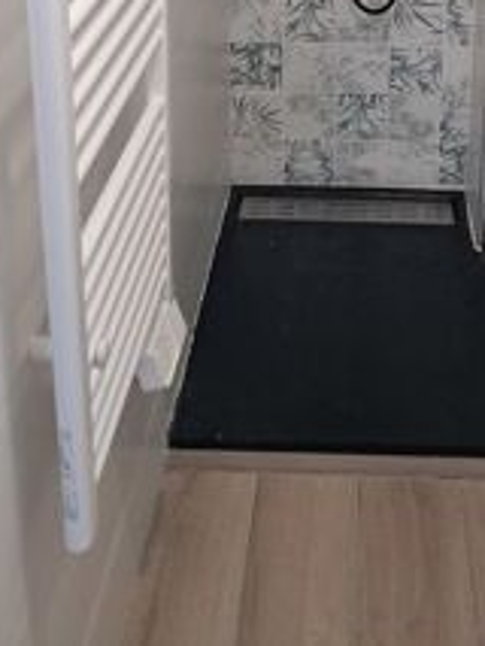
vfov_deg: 32.7
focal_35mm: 54
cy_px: 2
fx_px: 1008
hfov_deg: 26.8
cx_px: 343
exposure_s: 1/50
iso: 640
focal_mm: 4
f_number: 1.8
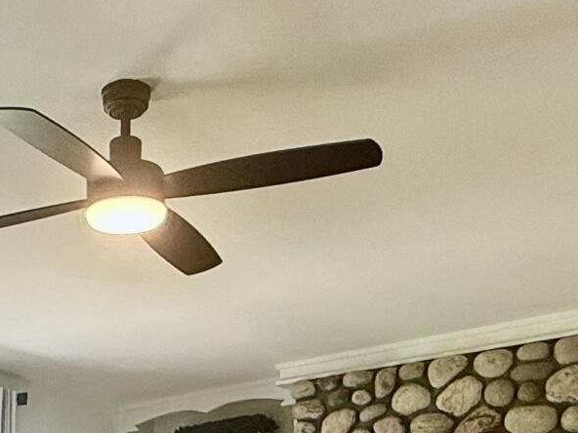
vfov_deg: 17.6
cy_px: 727
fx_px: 1186
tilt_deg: -2.7
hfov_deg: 26.3
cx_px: 36
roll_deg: +0.2
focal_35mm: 71
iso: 80
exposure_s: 1/120
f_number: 2.2
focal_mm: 2.22
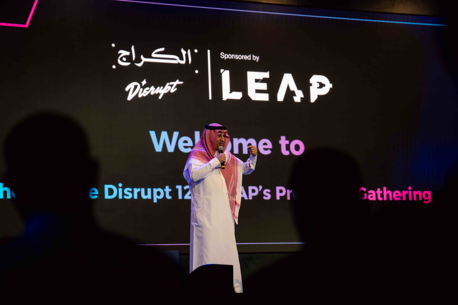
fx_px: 1323
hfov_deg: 19.6
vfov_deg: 13.2
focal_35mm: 104
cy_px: 152
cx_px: 229
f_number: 2.8
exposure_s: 1/400
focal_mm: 104
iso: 800
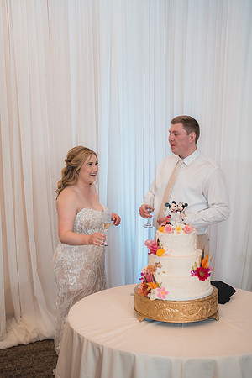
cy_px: 189
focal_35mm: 50
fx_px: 525
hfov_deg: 27.0
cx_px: 126
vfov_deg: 39.6
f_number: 2.8
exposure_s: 1/250
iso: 800
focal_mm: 50
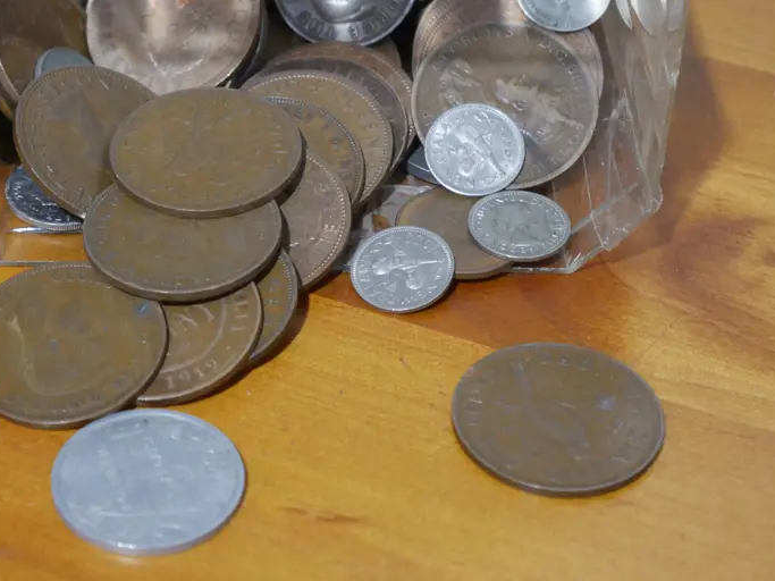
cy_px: 200
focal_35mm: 96
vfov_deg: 15.4
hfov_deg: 20.4
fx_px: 2149
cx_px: 273
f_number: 5.4
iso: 800
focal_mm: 32
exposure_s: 1/80
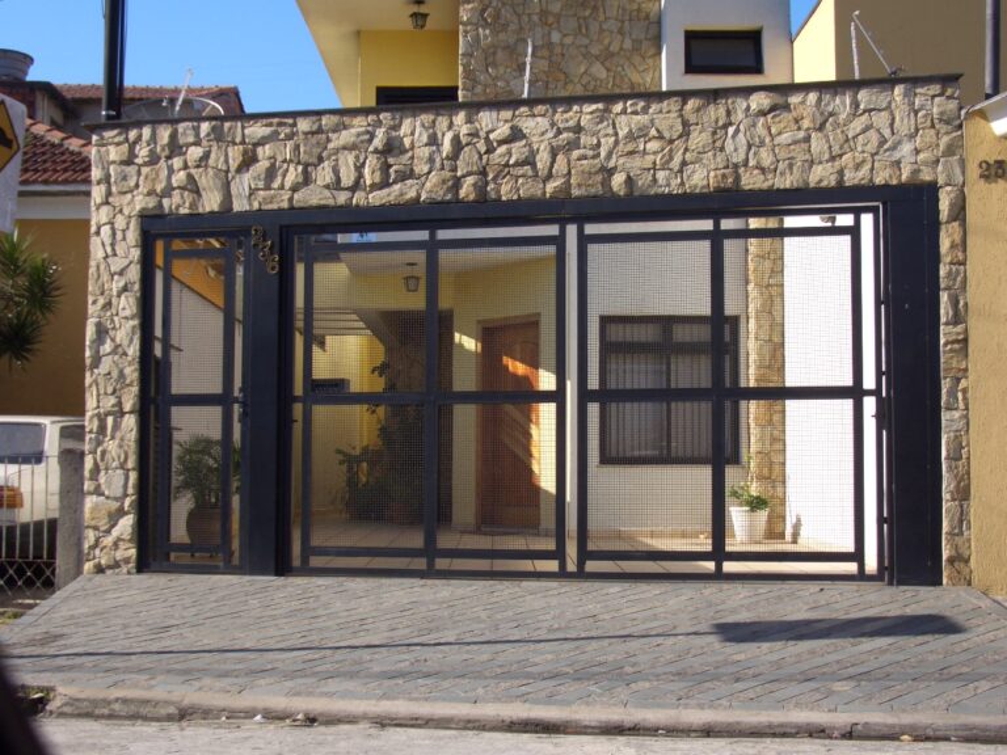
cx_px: 504
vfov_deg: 29.7
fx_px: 1425
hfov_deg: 38.9
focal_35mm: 49
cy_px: 378
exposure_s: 1/200
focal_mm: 8.2
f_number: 5
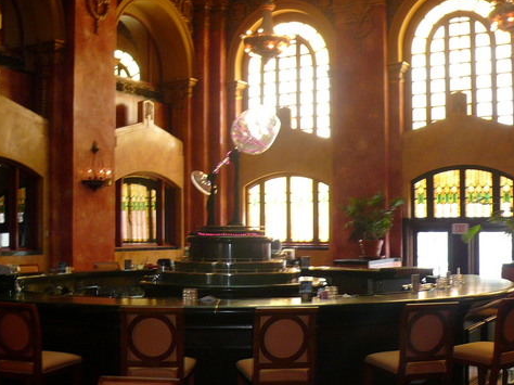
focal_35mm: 50
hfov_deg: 38.2
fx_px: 742
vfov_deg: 29.1
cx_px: 255
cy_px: 213
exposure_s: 1/13
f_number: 2.8
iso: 100
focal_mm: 4.6
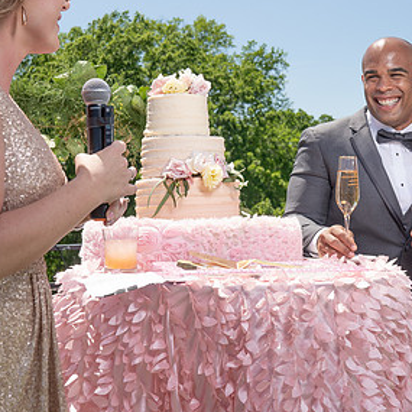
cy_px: 124
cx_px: 200
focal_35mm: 70
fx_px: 943
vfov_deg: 24.5
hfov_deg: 24.7
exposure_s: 1/250
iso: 50
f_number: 7.1
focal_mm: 35
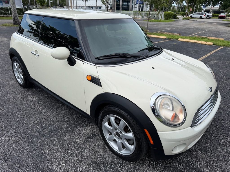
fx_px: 159
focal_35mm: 24
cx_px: 115
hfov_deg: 71.6
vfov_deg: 56.8
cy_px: 86
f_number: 1.78
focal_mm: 6.76
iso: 80
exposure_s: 1/2445
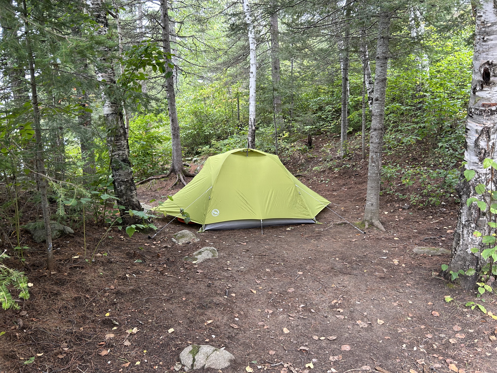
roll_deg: +1.3
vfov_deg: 53.1
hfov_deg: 67.3
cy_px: 186
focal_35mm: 26
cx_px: 248
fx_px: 373
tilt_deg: -9.4
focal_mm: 5.7
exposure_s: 1/121
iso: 64
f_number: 1.5
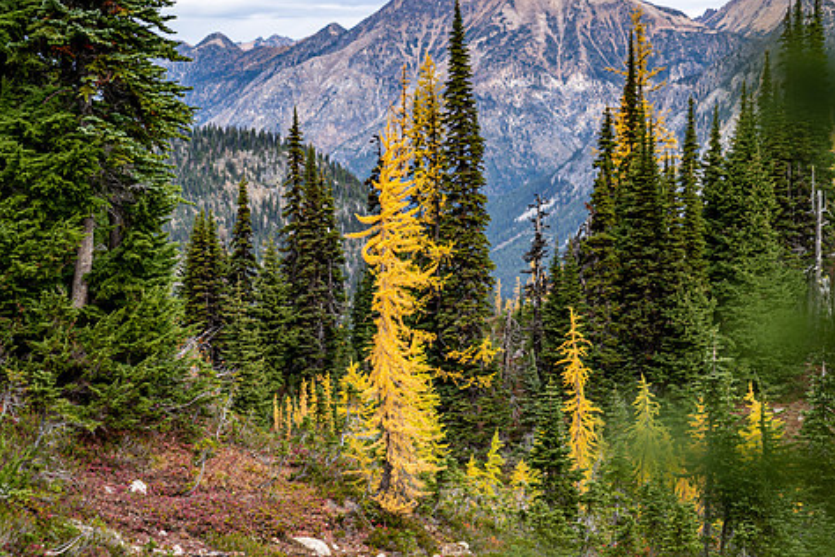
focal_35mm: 82
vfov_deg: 16.7
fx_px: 1902
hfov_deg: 24.7
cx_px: 507
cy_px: 278
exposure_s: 1/800
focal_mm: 67
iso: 100
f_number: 2.8
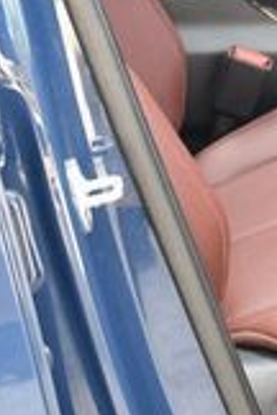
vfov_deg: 14.3
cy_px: 26
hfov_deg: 9.0
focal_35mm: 142
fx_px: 1639
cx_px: 585
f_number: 3.5
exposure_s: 1/250
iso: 500
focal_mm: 18
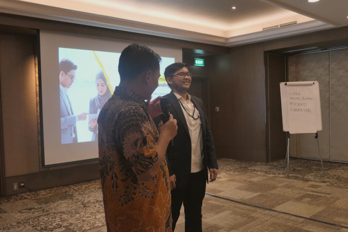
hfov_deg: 55.8
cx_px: 174
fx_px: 329
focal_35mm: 34
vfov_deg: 38.9
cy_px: 116
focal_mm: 12.6
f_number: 2.8
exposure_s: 1/80
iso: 800
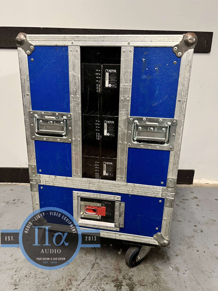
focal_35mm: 26
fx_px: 218
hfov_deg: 53.1
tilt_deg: -16.6
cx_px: 109
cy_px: 146
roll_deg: -0.6
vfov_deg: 67.3
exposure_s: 1/33
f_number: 1.5
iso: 500
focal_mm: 5.7
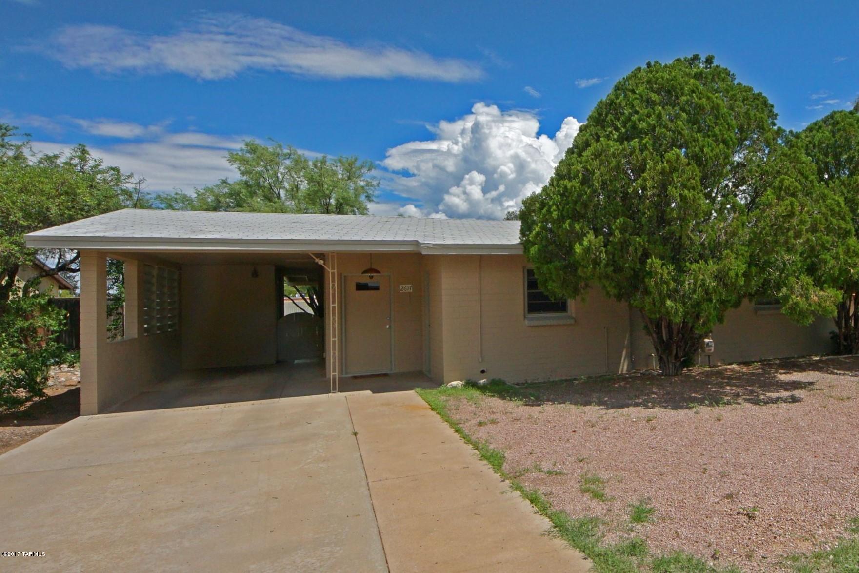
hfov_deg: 112.6
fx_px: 286
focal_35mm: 12
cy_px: 286
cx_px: 430
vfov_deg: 90.0
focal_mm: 8
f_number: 11
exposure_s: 1/400
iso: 200
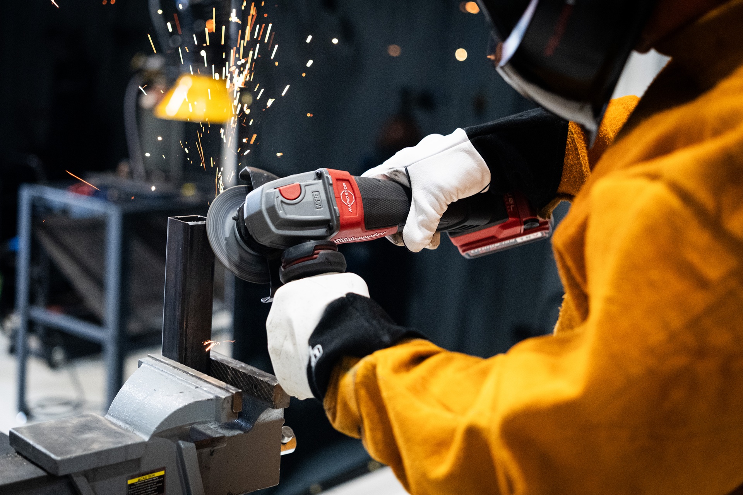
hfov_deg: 39.6
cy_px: 248
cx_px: 372
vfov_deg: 27.0
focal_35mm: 50
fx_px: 1032
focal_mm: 33
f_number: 1.8
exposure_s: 1/320
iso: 2000
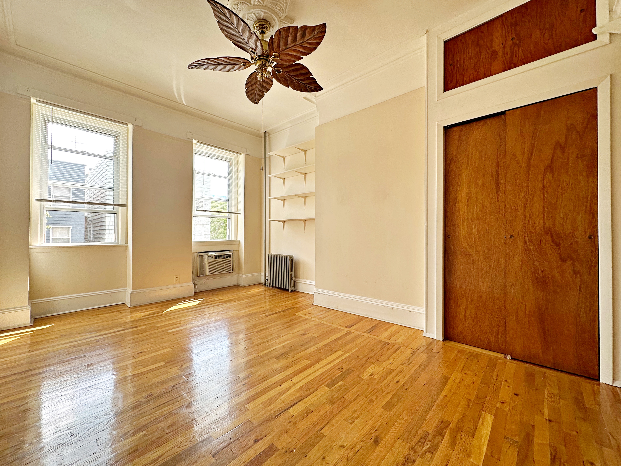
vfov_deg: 85.7
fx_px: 251
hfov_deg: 102.1
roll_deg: -0.7
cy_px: 233
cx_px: 310
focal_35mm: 14
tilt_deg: -0.5
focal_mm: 2.22
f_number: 2.2
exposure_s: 1/99
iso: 40
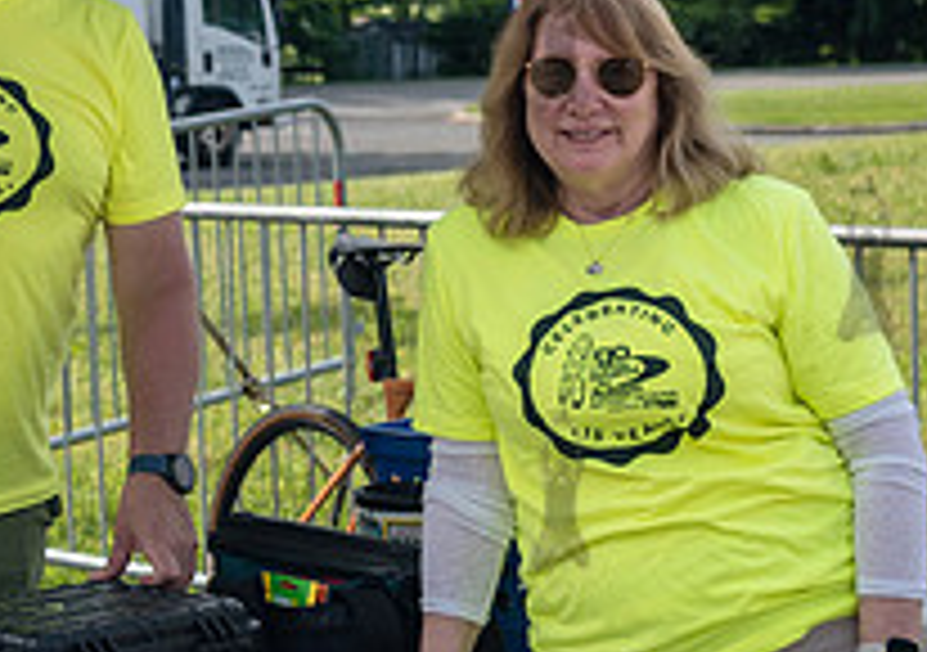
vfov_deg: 12.9
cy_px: 189
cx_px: -40
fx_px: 2882
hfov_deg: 17.8
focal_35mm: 110
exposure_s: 1/1250
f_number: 4
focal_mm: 35
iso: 200
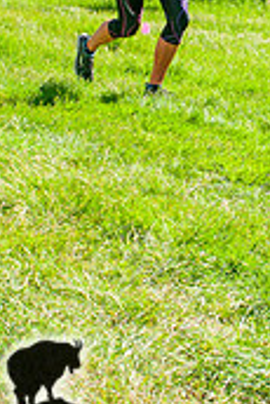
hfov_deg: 14.5
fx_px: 1055
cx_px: 187
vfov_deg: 21.4
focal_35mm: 94
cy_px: 73
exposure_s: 1/250
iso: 200
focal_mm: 24
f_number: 8
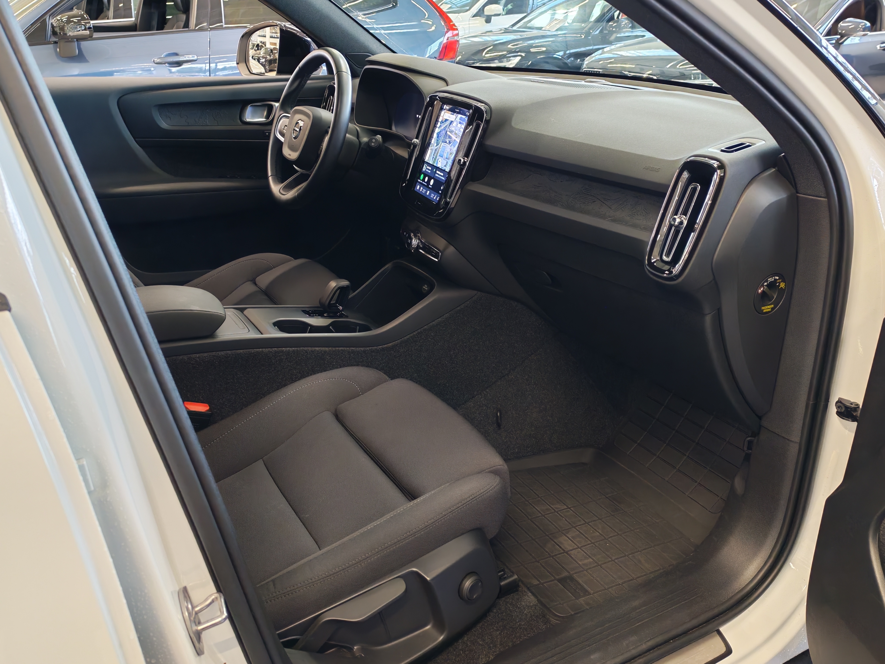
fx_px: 793
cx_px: 442
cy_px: 332
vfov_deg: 45.4
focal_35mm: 31
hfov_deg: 58.4
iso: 500
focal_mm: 6.12
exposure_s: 1/100
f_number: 1.9
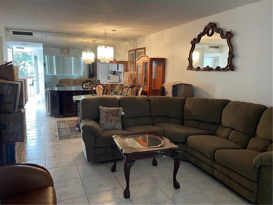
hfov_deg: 67.3
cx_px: 136
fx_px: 205
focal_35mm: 26
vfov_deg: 53.1
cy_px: 102
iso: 250
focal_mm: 5.1
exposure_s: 1/60
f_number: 1.6
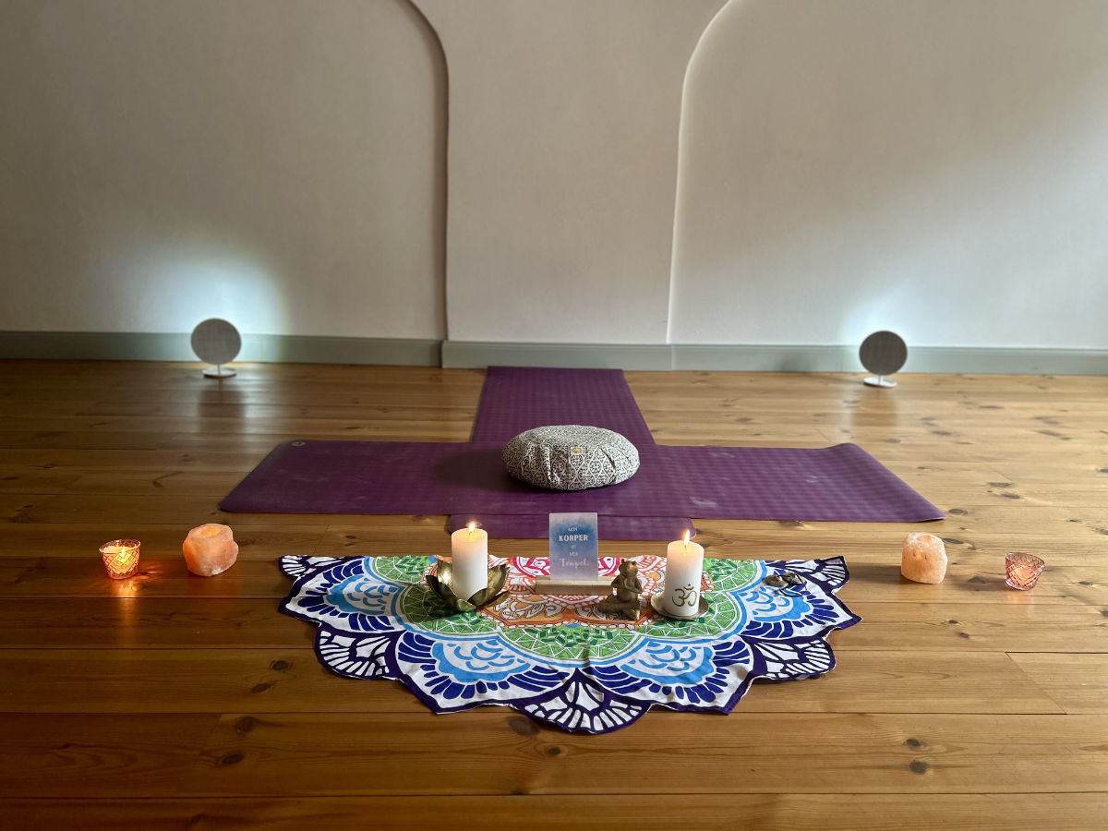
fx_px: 832
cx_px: 554
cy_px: 416
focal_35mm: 26
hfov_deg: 67.3
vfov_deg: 53.1
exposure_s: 1/110
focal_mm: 5.7
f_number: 1.5
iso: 125
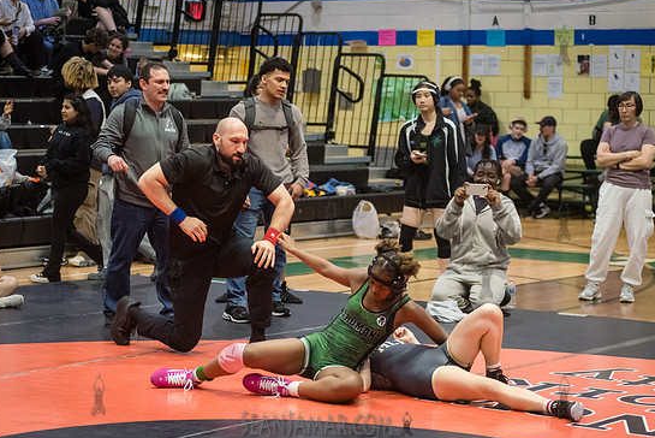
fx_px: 1839
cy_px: 212
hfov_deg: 20.2
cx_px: 287
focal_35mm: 101
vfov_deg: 13.6
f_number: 2.8
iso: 8000
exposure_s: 1/800
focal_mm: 80
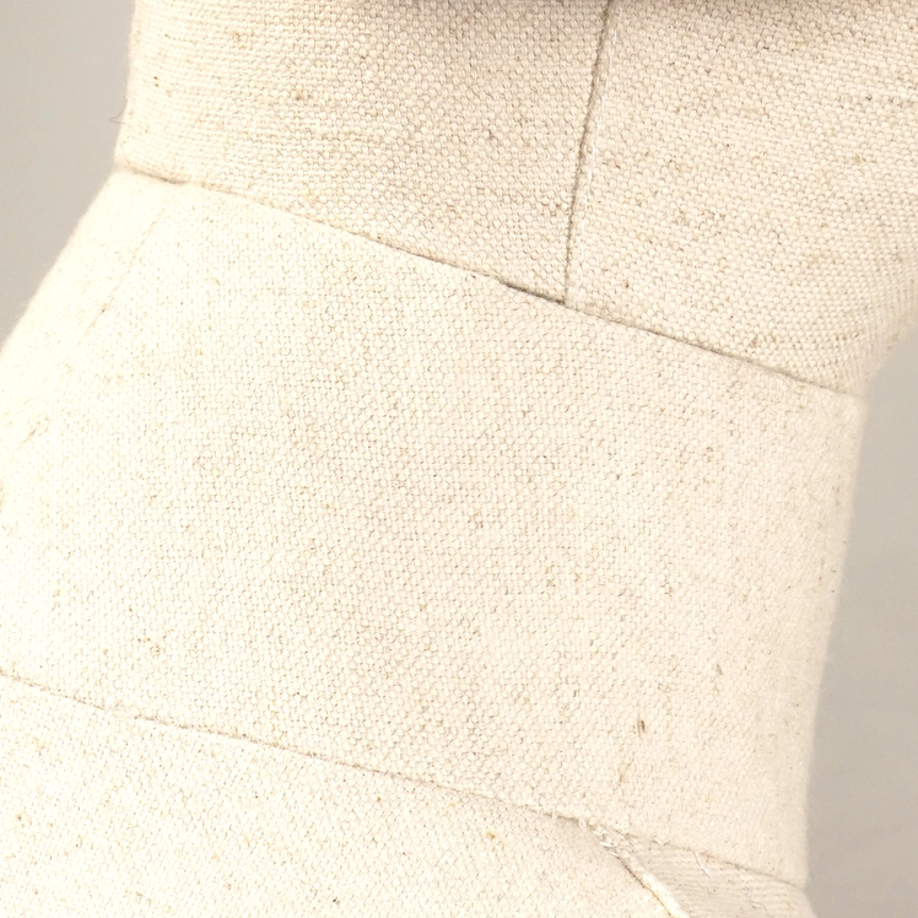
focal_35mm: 157
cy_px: -302
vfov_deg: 10.9
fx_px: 4711
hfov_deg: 11.1
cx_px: 621
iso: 250
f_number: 7.1
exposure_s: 1/25
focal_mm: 32
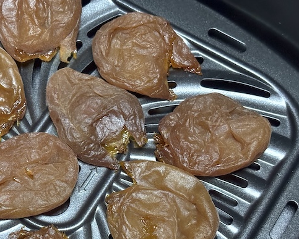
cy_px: 175
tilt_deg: -71.5
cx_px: 53
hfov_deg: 22.4
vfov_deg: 18.2
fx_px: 744
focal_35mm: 84
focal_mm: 5.96
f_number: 1.6
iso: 400
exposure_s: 1/25
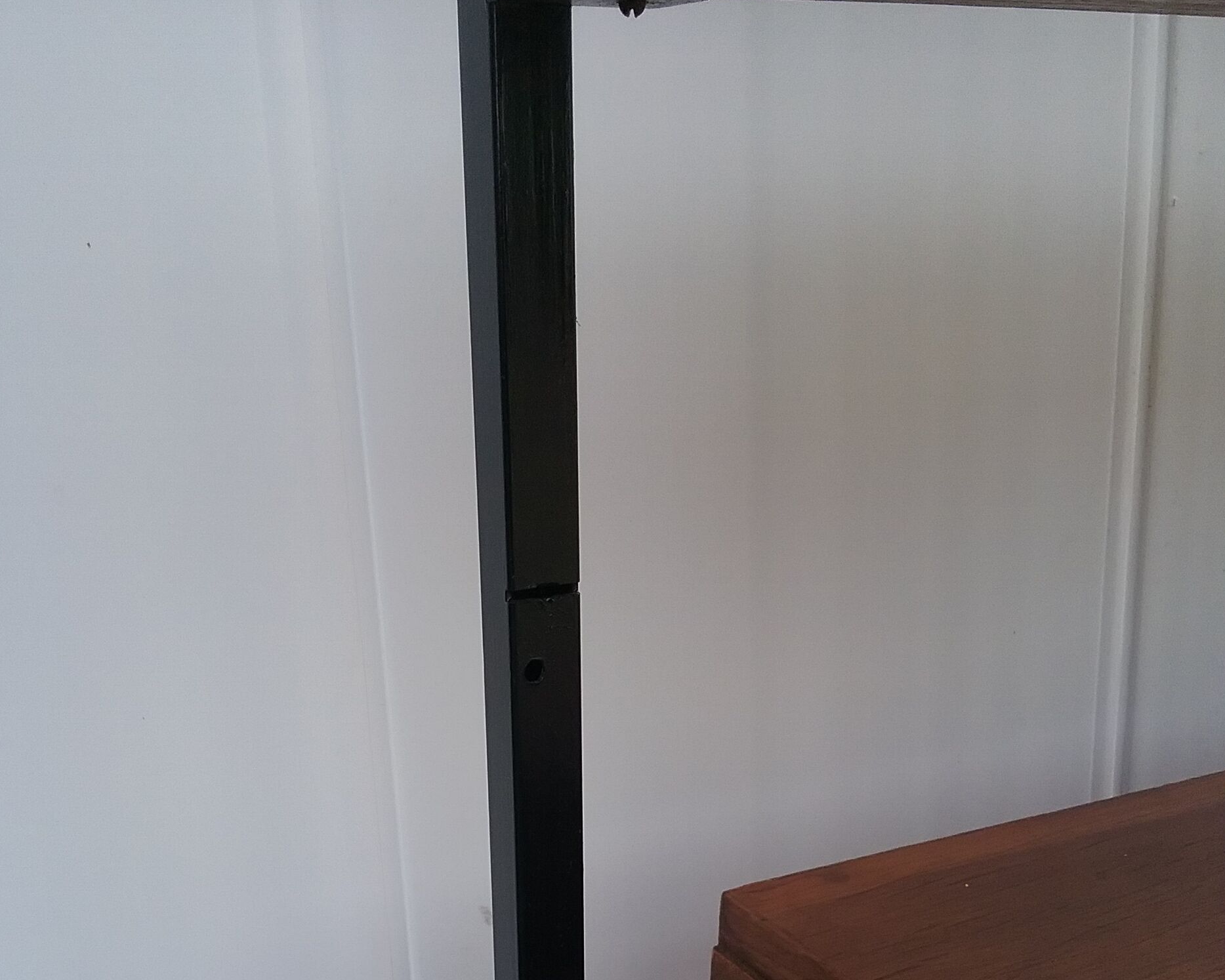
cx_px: 591
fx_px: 1523
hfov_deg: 43.8
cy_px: 813
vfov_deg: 34.4
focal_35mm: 42
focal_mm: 3.3
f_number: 2.2
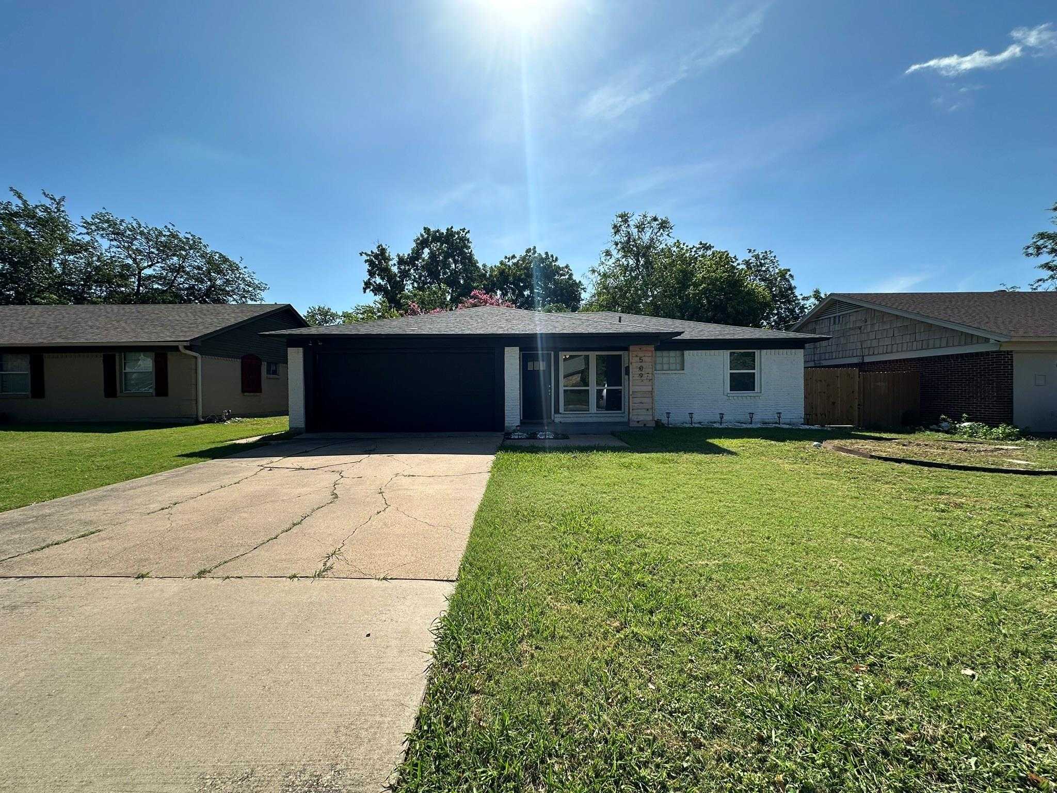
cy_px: 396
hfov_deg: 102.1
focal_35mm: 14
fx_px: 427
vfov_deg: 85.7
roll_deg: +0.2
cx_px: 528
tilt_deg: -1.4
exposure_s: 1/1887
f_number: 2.2
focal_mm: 2.22
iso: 50
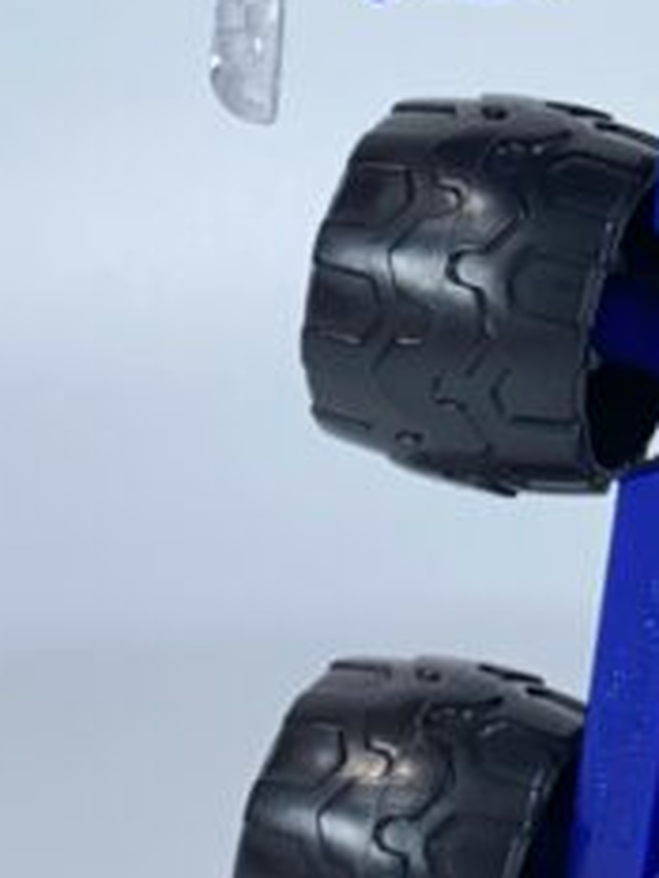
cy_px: -143
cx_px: 1179
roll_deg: +1.7
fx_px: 4007
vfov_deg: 12.2
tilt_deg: -6.6
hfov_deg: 9.0
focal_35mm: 158
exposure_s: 1/124
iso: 32
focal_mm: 4.25
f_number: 1.8
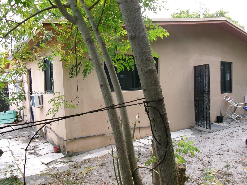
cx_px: 124
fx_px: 200
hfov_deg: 63.4
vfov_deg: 49.7
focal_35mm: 28
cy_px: 92
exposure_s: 1/100
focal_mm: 5.1
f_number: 3.9
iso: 100
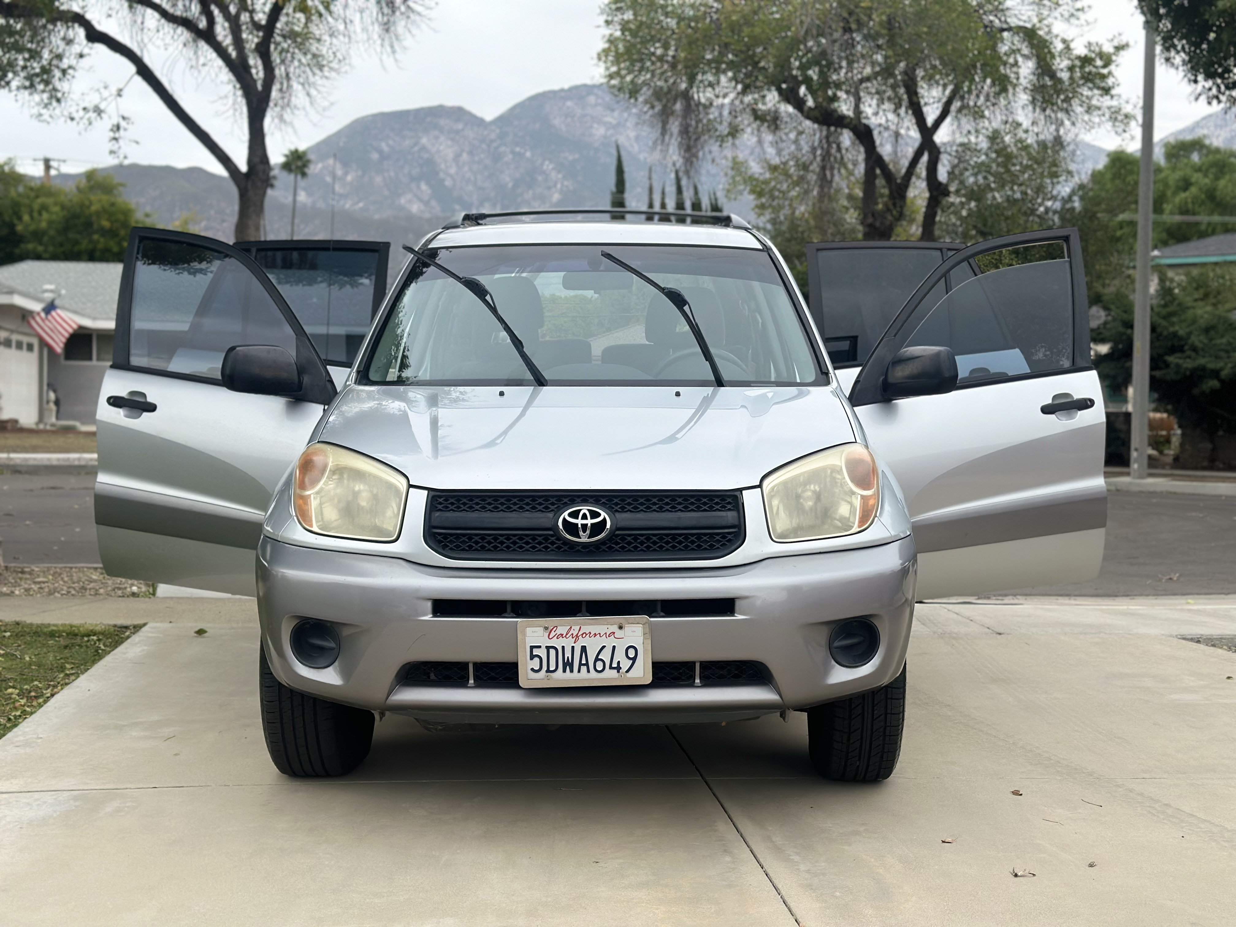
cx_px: 618
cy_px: 464
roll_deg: -0.9
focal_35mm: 48
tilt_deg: -1.3
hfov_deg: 39.7
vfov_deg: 30.3
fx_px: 1714
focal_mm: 6.86
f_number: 1.78
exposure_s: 1/2890
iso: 100
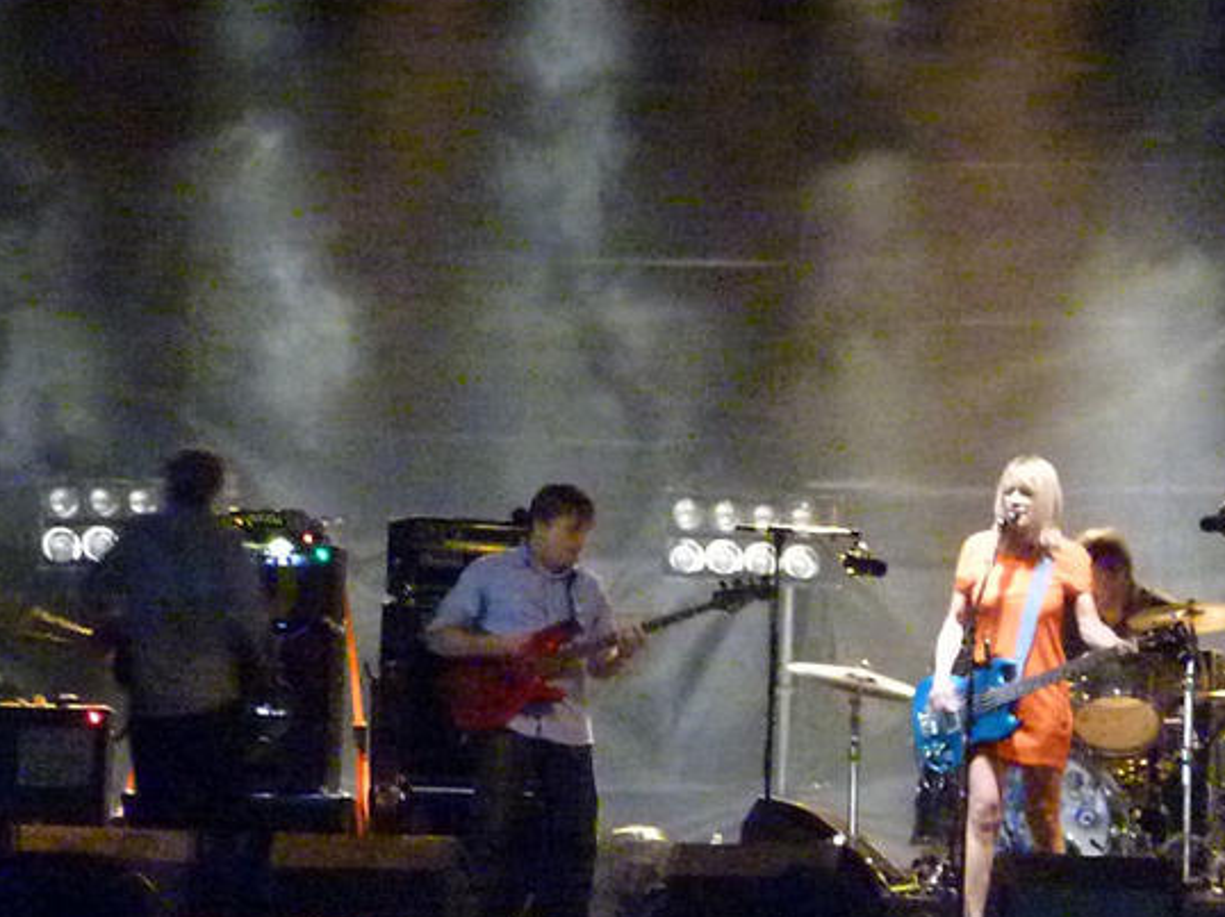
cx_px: 597
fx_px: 16165
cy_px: 512
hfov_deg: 4.3
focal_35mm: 457
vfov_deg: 3.3
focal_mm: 68.8
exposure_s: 1/10
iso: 6400
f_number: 5.9
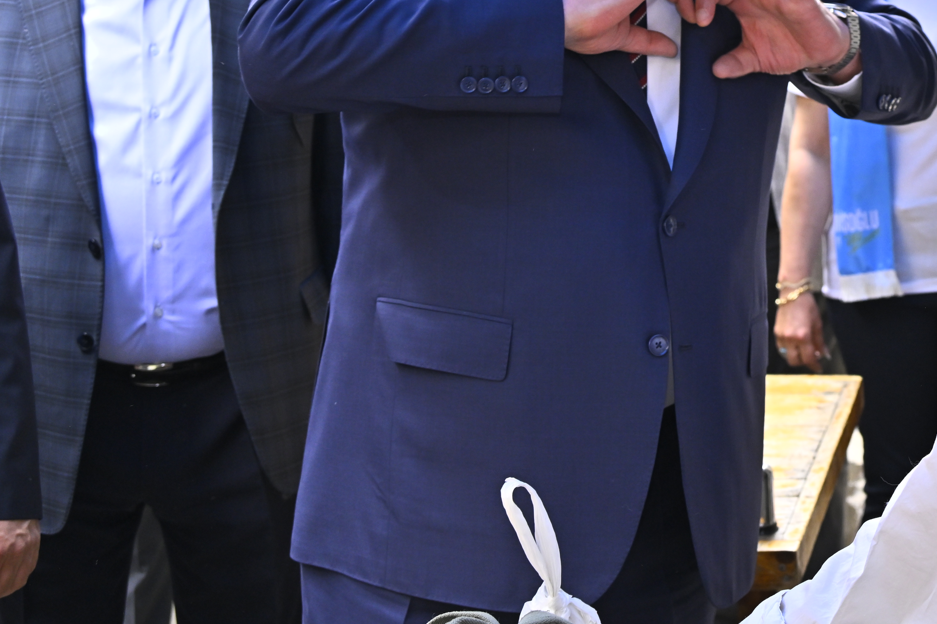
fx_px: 2290
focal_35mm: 88
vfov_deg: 15.4
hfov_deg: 22.4
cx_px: 904
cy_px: 94
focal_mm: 43
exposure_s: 1/200
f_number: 5.6
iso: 640
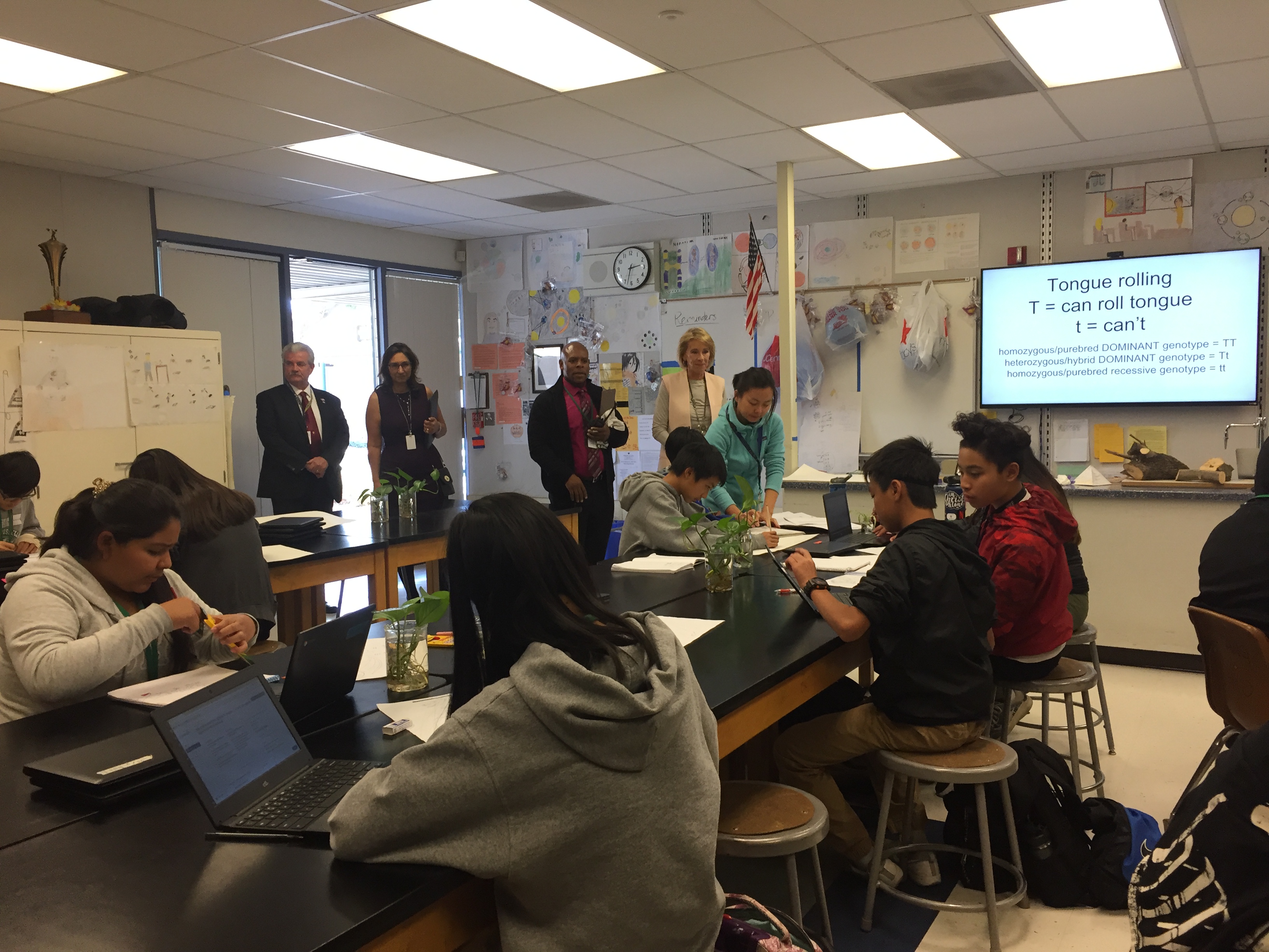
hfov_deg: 61.7
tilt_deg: -4.9
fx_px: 1063
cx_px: 634
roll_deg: +0.3
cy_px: 476
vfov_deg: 48.2
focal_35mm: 29
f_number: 2.2
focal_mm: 4.15
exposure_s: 1/30
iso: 40
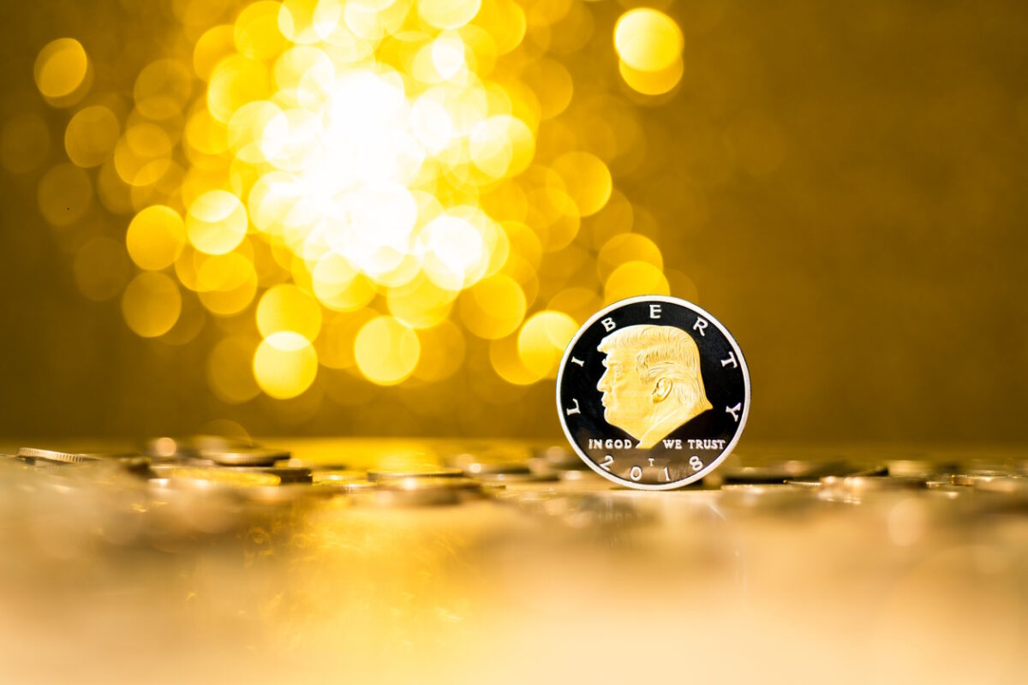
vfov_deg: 22.6
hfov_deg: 33.4
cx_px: 514
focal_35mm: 60
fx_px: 1713
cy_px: 342
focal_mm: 60
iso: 100
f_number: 3.2
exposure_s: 1/125
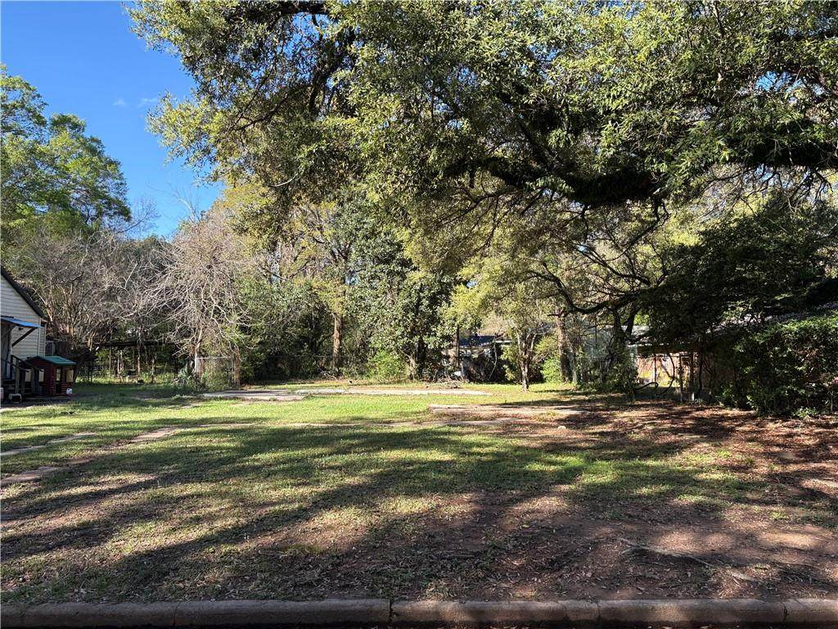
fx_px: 629
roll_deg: +0.3
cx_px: 419
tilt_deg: +3.6
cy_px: 314
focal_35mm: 26
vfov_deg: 53.1
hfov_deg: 67.3
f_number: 1.6
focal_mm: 5.96
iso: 64
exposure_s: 1/764
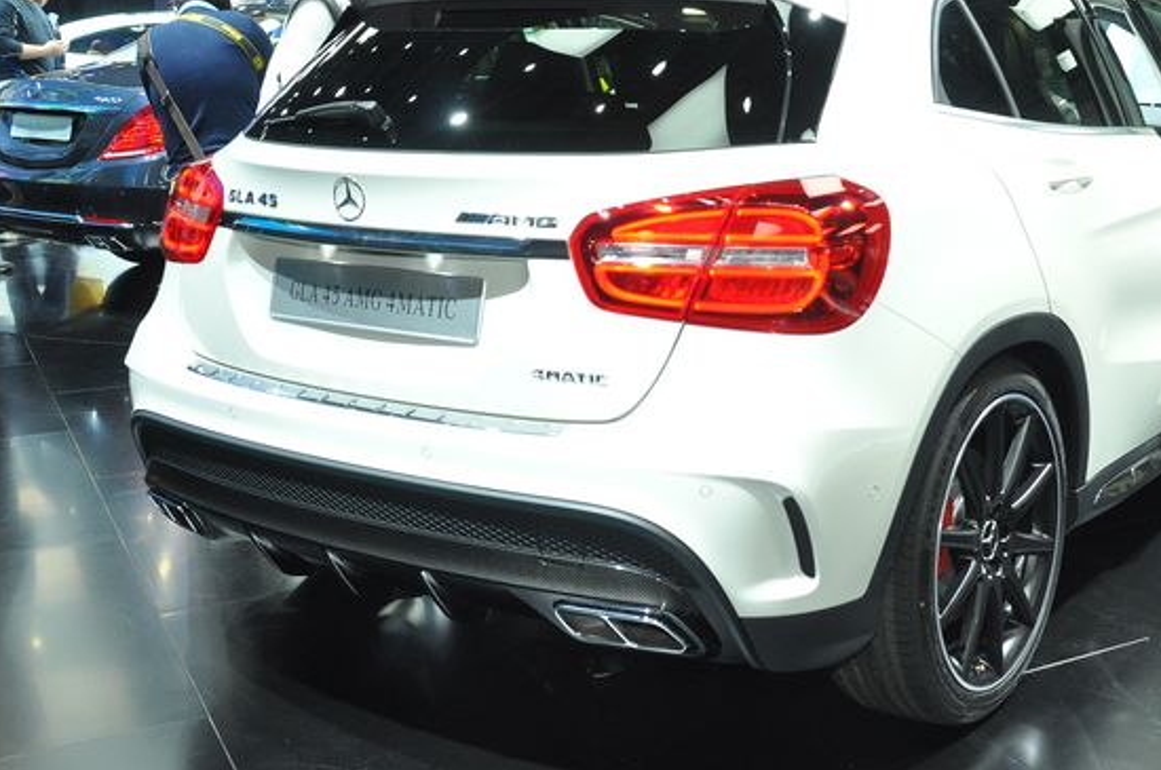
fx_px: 1546
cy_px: 320
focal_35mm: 48
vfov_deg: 27.9
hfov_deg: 40.7
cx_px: 773
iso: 800
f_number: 5
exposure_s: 1/80
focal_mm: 22
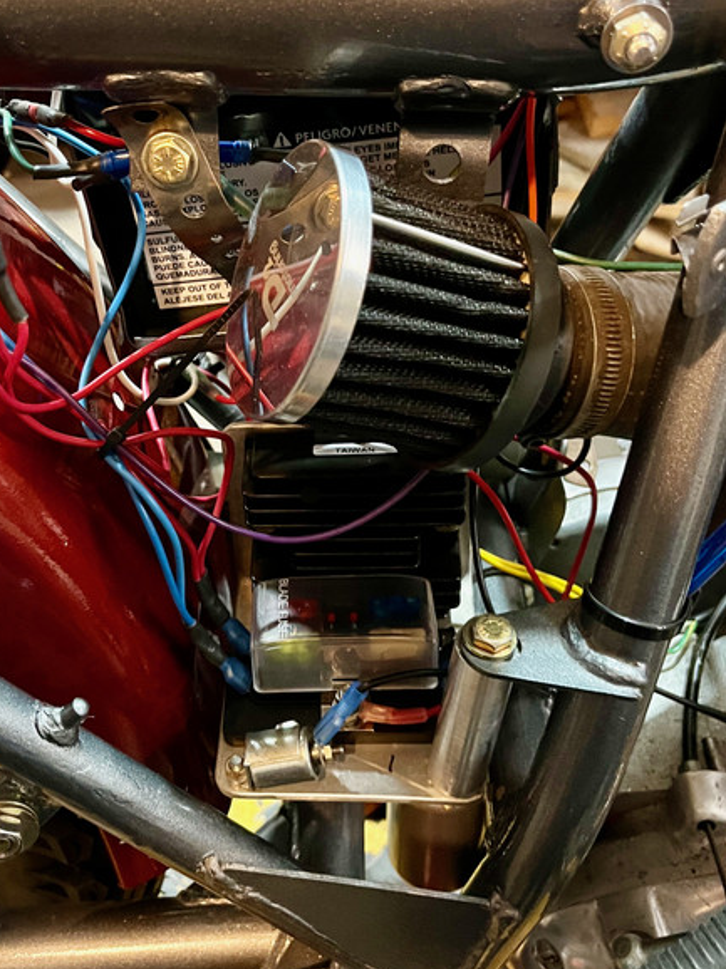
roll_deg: +2.7
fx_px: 1007
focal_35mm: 36
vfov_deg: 51.3
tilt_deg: -40.4
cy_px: 443
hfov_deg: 39.5
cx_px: 303
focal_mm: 5.1
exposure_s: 1/30
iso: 640
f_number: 1.6
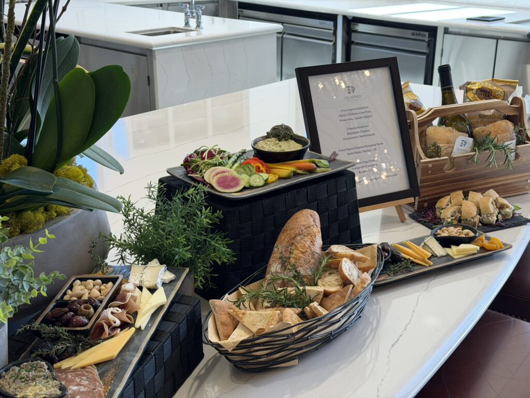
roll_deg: +0.1
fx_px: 735
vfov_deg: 30.3
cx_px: 265
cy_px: 199
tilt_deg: -20.4
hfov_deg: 39.7
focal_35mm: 48
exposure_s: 1/120
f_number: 1.78
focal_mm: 6.76
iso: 50
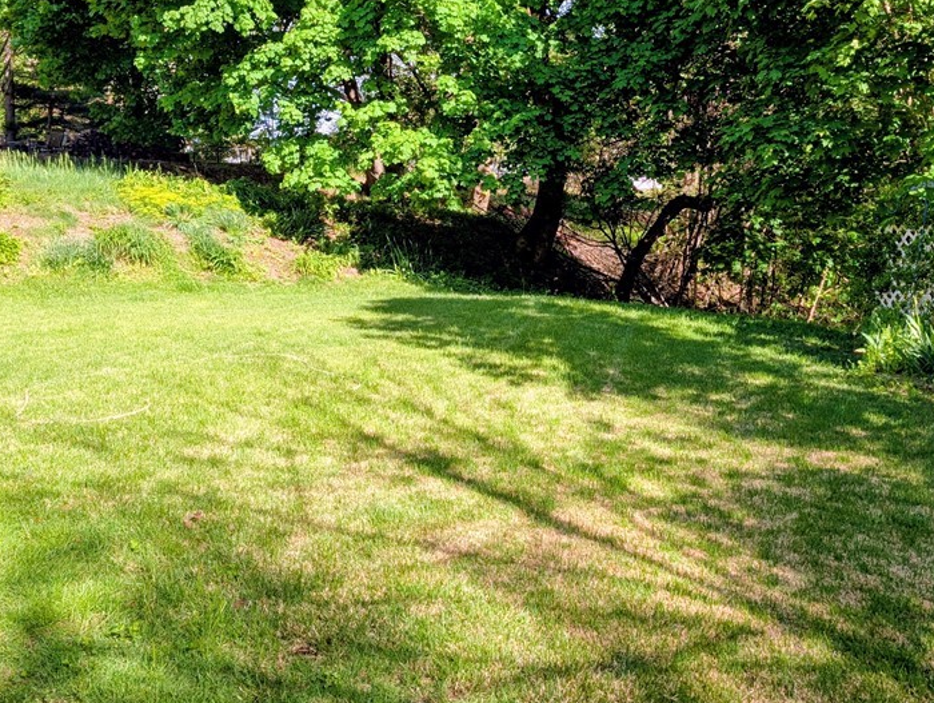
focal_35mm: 35
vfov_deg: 40.3
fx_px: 946
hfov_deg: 52.5
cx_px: 497
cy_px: 240
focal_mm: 6.9
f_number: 1.68
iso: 21
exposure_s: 1/314
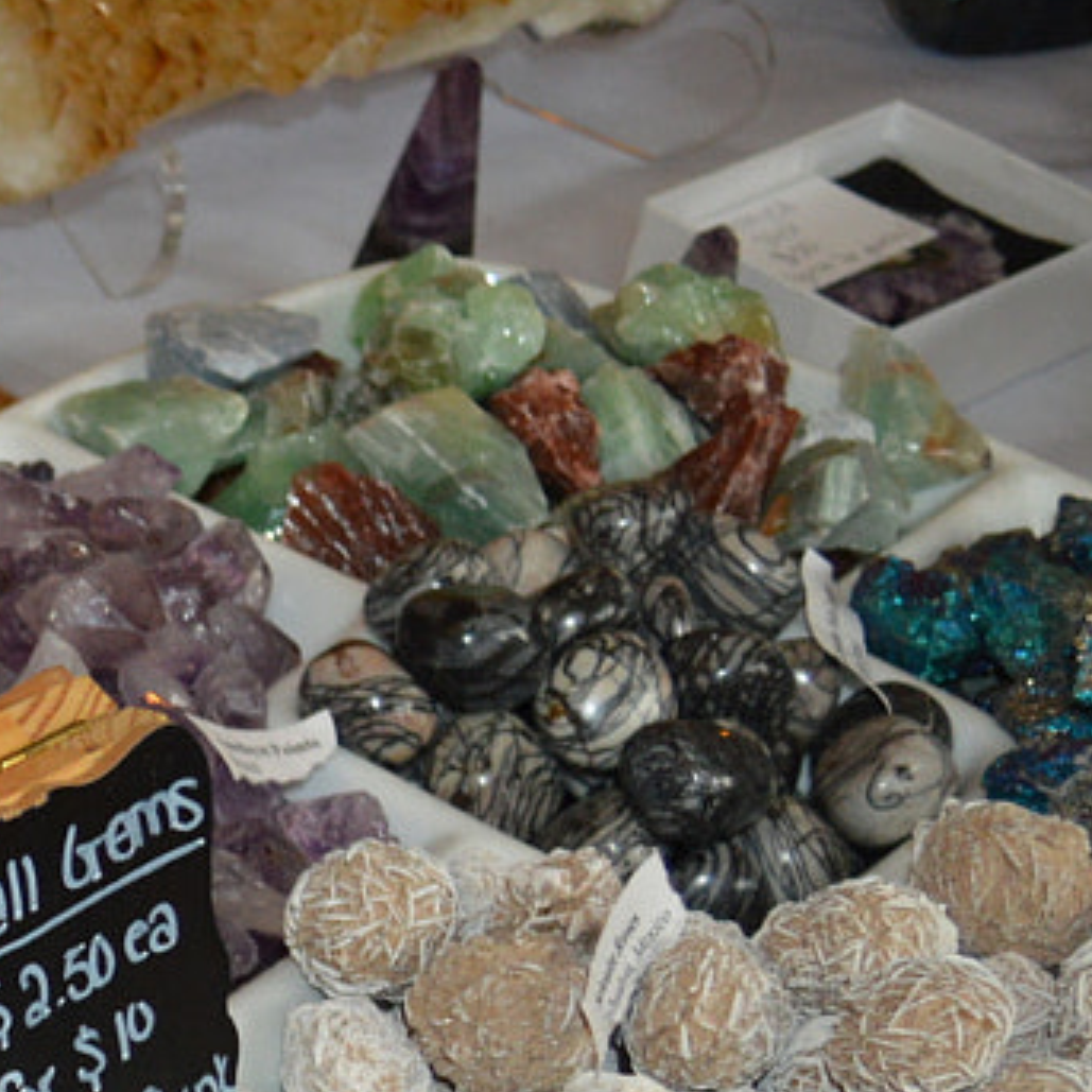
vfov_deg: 14.4
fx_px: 4247
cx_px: -1117
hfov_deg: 12.7
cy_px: 1089
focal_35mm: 119
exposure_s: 1/60
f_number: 3.8
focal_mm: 20
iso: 450
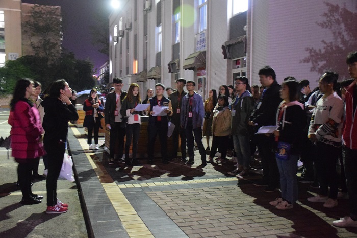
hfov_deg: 53.2
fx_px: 357
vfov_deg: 36.8
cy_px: 119
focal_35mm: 36
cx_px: 178
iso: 6400
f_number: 3.8
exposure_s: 1/2
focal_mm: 24
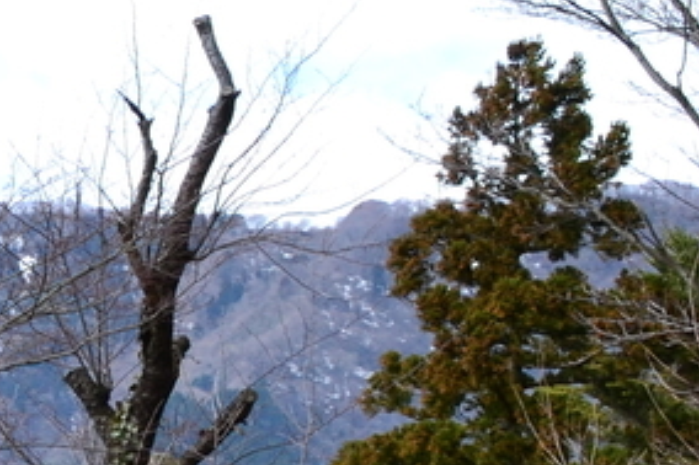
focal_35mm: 165
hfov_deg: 11.6
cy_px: 433
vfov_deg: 8.3
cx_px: -539
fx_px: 3202
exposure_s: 1/320
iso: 400
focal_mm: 26
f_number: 9
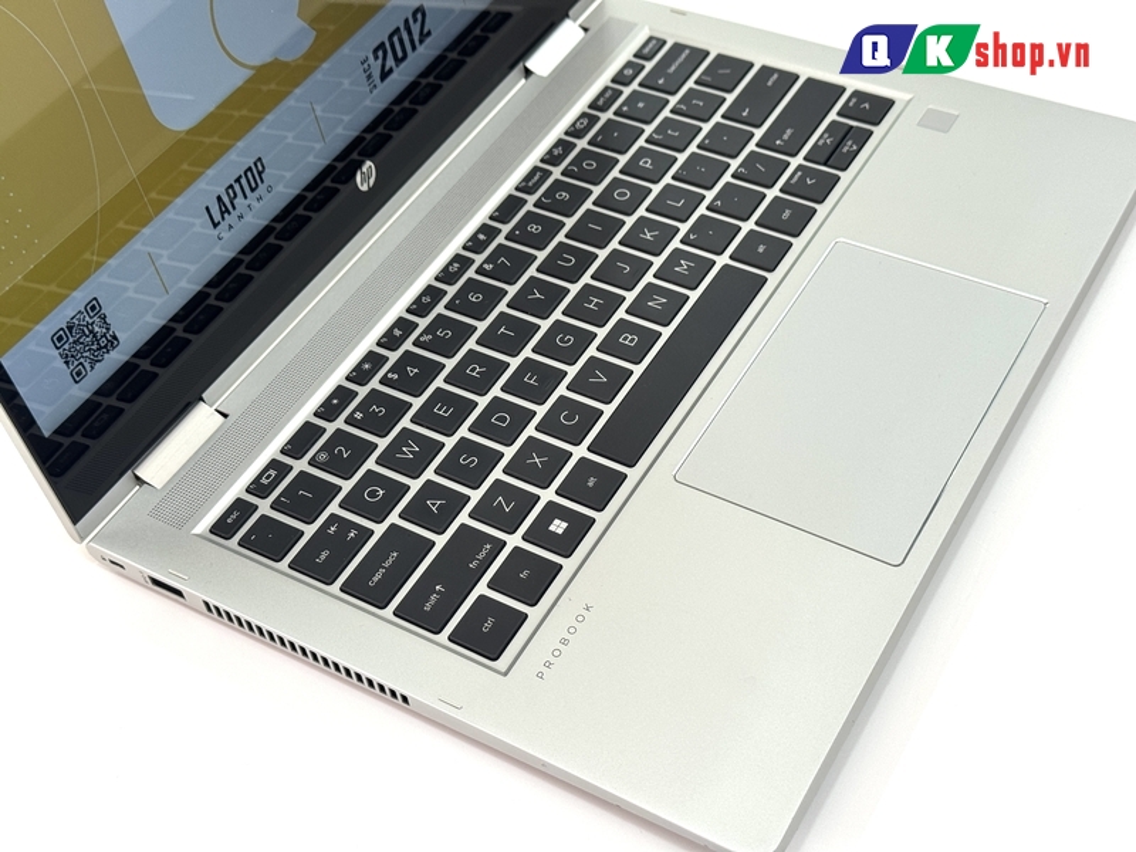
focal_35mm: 48
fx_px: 1575
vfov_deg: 30.3
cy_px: 426
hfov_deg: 39.7
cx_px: 568
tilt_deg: -47.9
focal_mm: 6.76
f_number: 1.78
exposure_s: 1/160
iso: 64
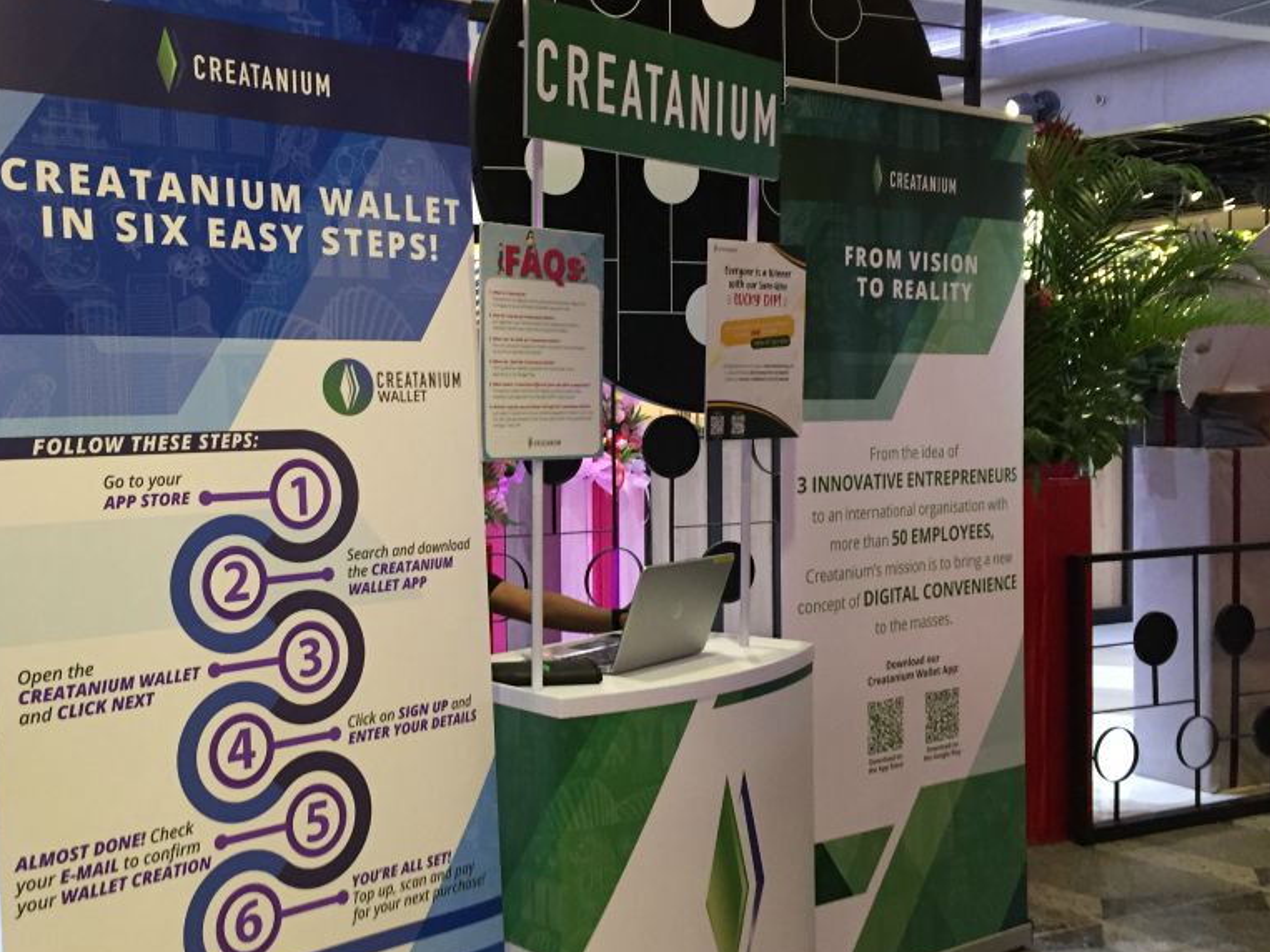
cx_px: 504
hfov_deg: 48.7
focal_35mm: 38
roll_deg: -0.9
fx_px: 1394
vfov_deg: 37.7
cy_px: 451
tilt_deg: -3.0
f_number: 2.2
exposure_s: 1/33
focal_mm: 4.15
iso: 200
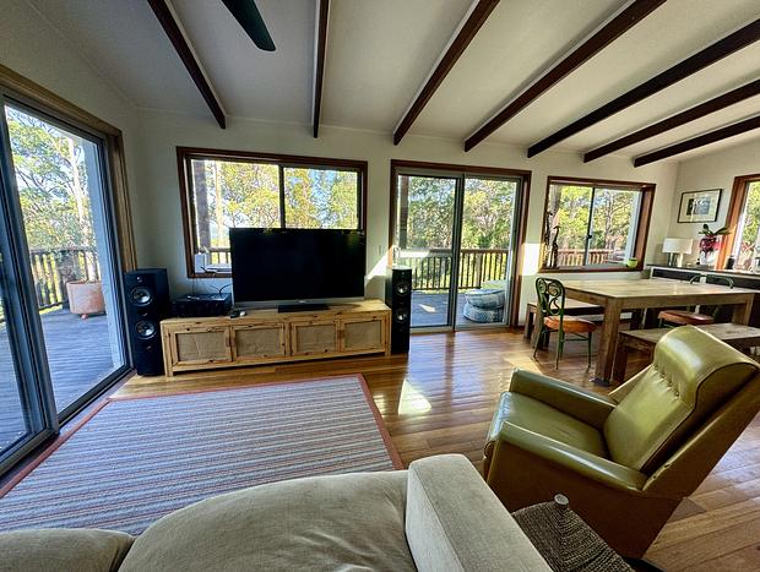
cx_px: 380
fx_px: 308
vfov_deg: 85.8
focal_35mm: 14
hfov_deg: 102.0
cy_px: 286
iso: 80
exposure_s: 1/99
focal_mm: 2.22
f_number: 2.2
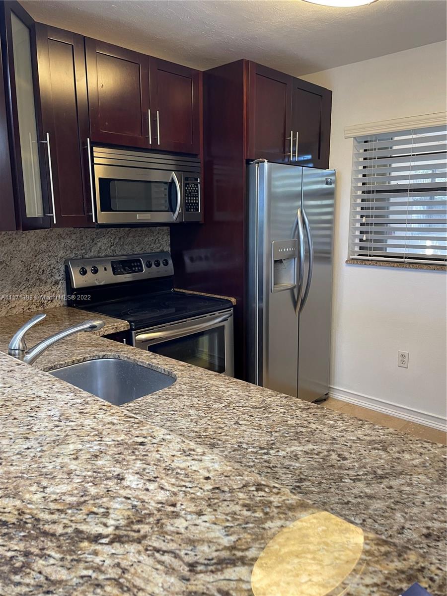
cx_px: 224
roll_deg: +1.9
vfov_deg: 67.3
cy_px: 298
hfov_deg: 53.1
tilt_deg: -8.0
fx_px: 448
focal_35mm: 26
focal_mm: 4.2
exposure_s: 1/60
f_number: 1.6
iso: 160
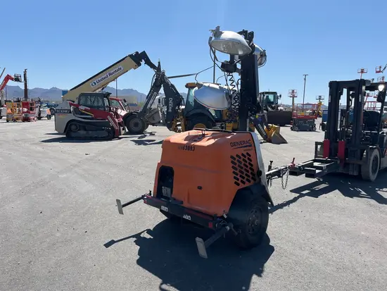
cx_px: 194
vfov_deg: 53.1
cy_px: 146
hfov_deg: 67.3
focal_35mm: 26
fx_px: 291
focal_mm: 5.1
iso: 50
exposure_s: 1/4149
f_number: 1.6
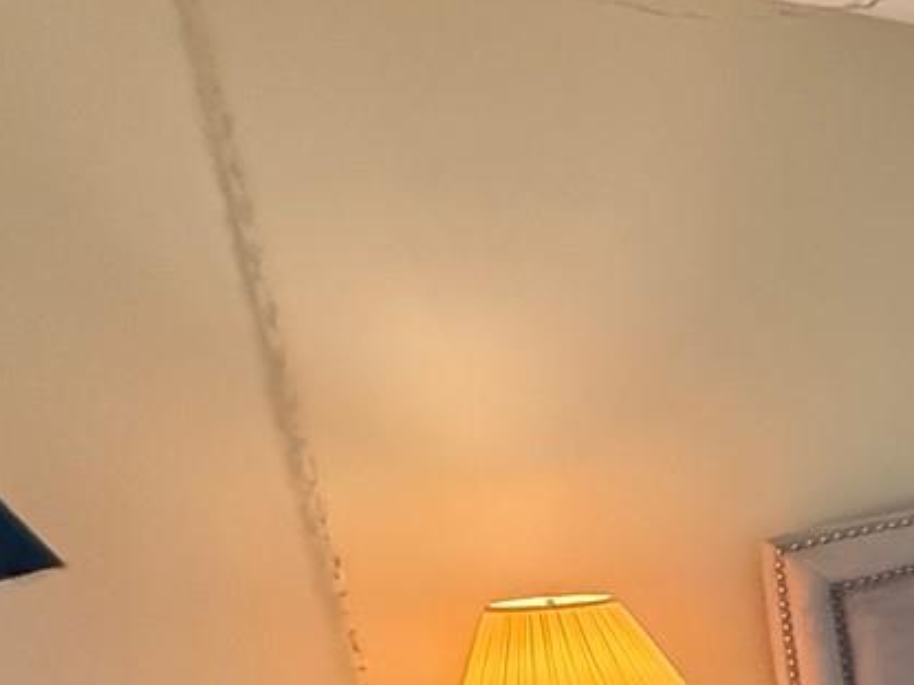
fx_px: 1425
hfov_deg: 22.8
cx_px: 1584
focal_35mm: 54
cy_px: 844
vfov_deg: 24.3
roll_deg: +0.8
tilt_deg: -15.6
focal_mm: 2.22
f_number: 2.2
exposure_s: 1/40
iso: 1000
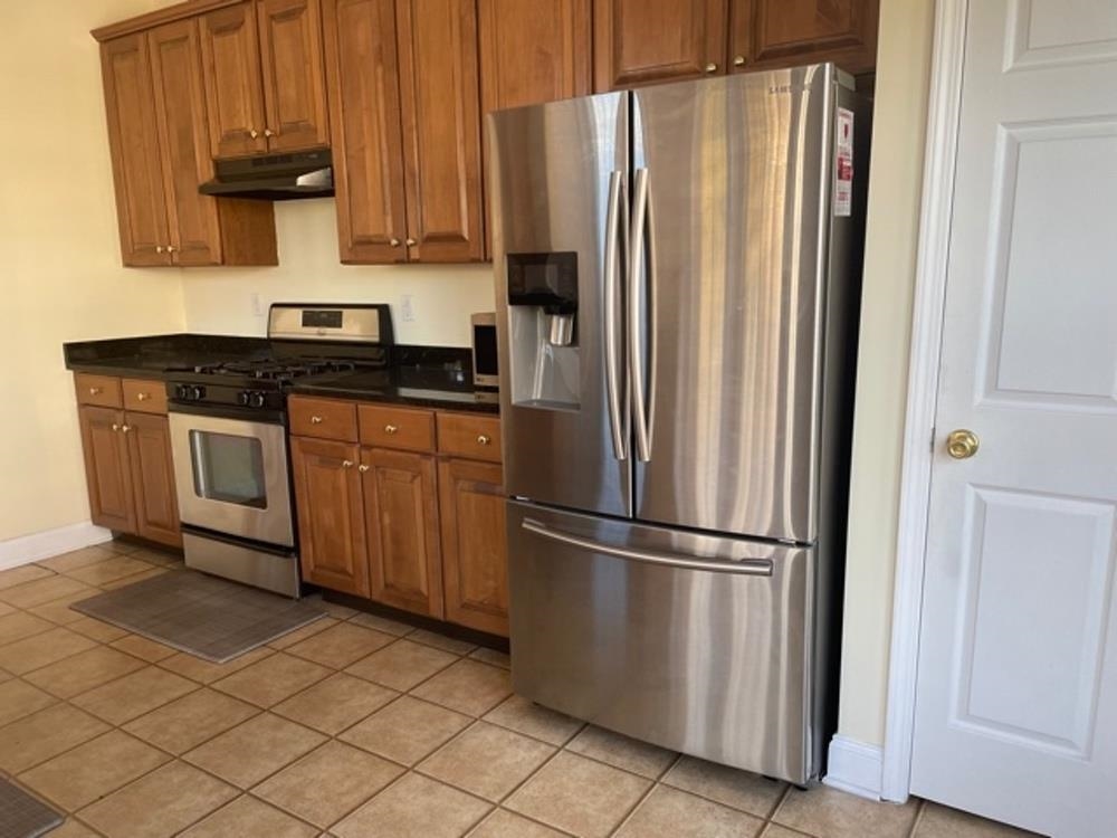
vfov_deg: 53.1
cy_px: 419
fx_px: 839
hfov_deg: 67.3
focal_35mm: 26
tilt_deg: -11.0
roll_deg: +1.0
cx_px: 558
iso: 80
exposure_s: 1/121
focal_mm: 4.2
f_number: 1.6
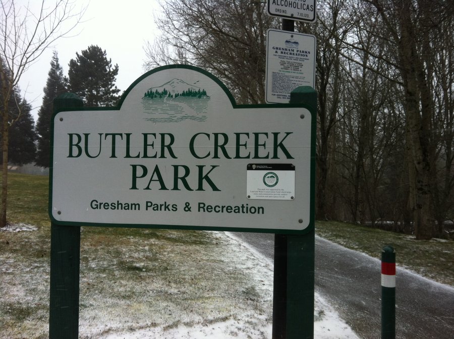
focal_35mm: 35
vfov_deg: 40.6
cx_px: 227
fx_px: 458
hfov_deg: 52.7
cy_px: 170
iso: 80
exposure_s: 1/287
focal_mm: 3.85
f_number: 2.8
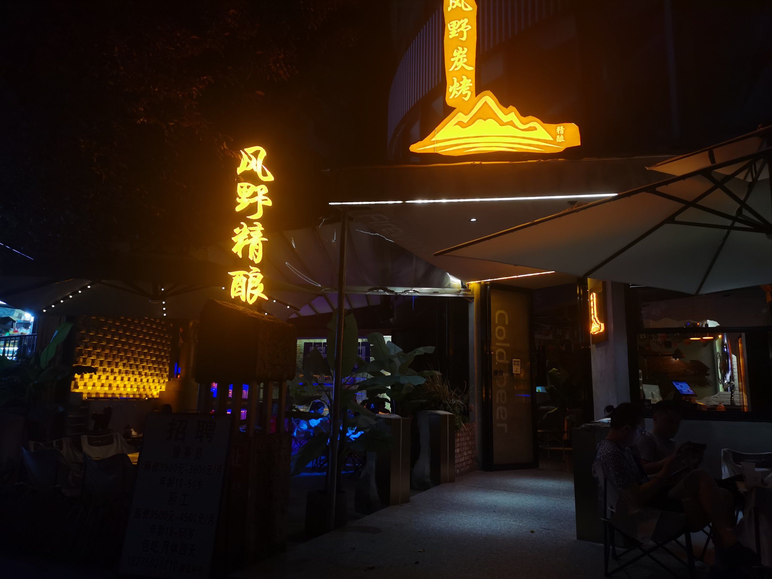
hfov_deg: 65.3
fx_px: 602
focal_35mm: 27
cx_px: 386
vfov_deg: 51.4
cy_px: 290
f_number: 1.8
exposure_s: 1/100
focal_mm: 5.58
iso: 200
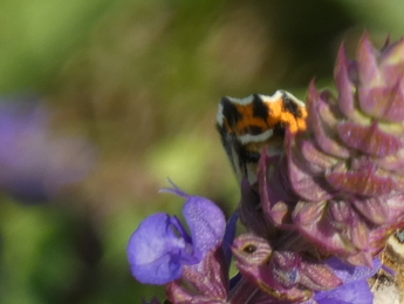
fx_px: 16835
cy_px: 360
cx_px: 368
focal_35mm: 1442
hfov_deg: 1.4
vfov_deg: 1.0
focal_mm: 104.7
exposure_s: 1/125
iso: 80
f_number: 5.6
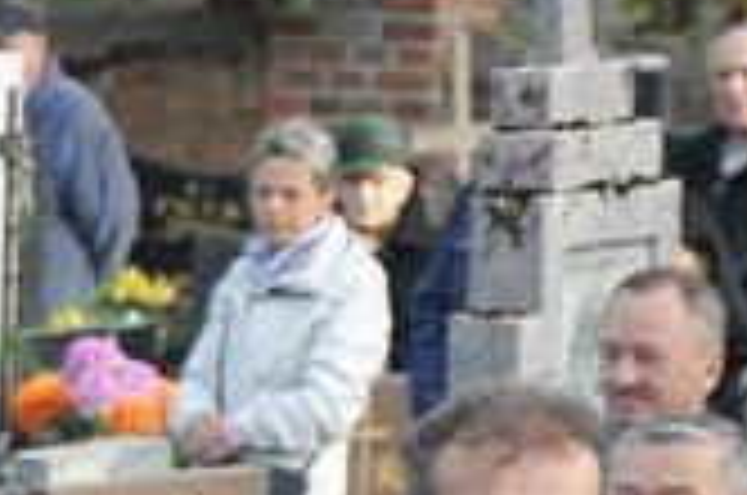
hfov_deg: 2.6
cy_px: 803
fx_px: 16725
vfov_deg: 1.7
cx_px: -585
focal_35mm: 808
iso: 800
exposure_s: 1/500
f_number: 5.6
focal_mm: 105
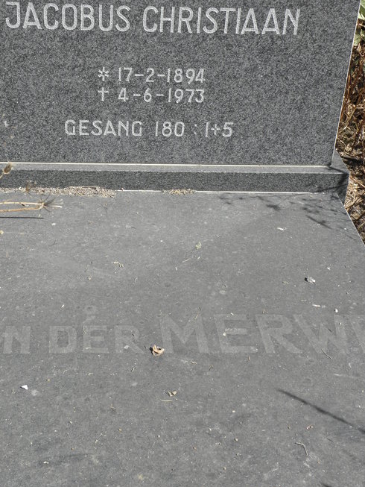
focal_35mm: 60
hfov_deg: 24.4
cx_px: 146
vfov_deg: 32.1
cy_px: 198
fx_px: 843
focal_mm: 8.87
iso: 64
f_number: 5.6
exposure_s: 1/160
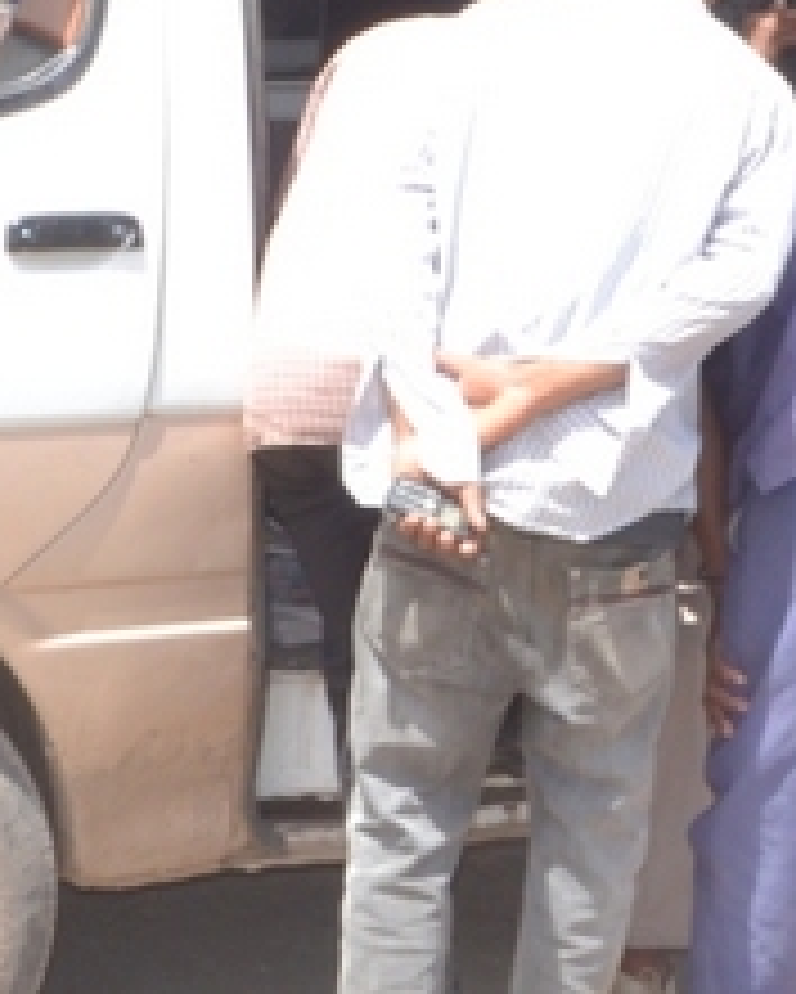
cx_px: 504
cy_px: 171
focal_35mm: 112
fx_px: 3296
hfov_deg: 13.8
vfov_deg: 17.0
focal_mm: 22
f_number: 16
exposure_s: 1/80
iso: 400
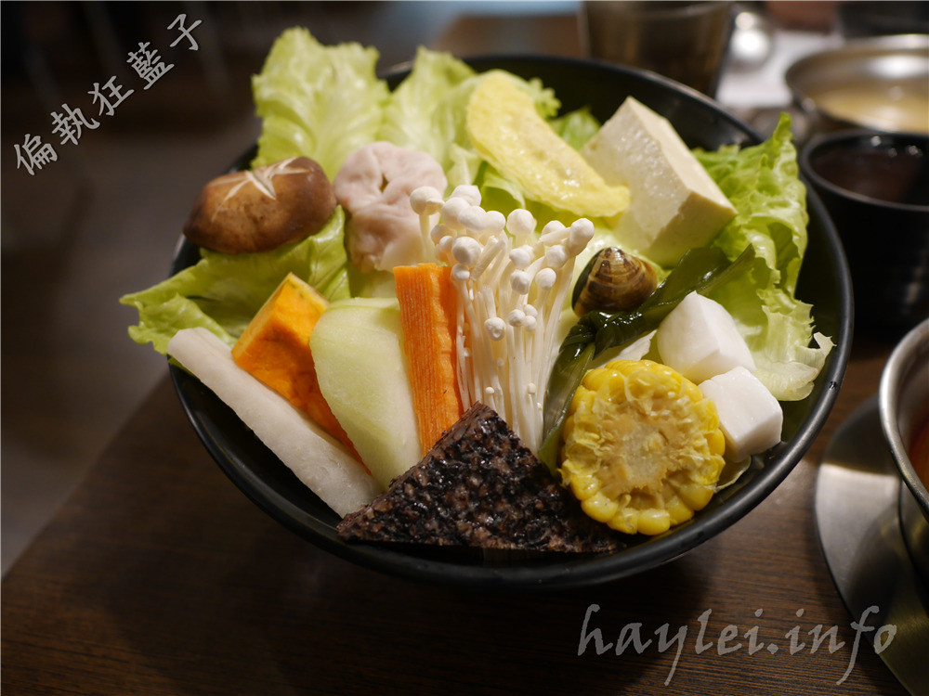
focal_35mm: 30
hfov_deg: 60.0
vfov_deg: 46.8
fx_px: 805
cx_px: 464
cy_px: 348
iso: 500
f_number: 2
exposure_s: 1/60
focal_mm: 15
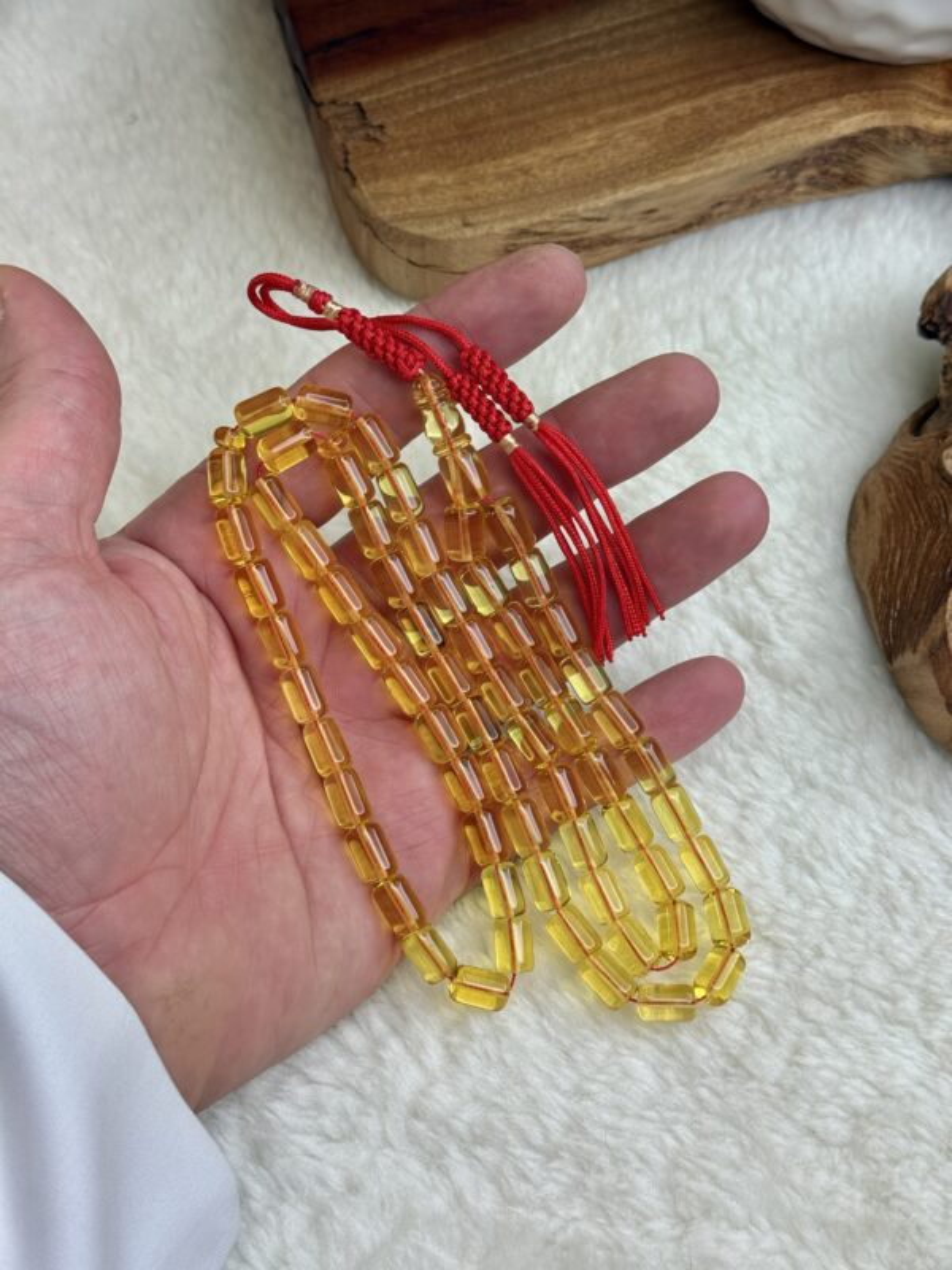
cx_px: 476
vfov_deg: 39.7
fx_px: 1760
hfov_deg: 30.3
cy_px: 635
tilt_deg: -58.5
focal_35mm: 48
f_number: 1.78
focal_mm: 6.76
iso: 64
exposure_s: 1/323
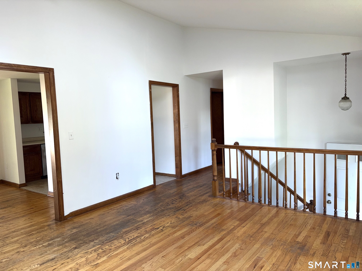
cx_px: 181
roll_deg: +1.9
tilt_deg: -5.1
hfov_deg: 67.3
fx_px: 272
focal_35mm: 26
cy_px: 136
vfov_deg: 53.1
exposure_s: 1/24
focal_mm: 5.96
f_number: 1.6
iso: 40
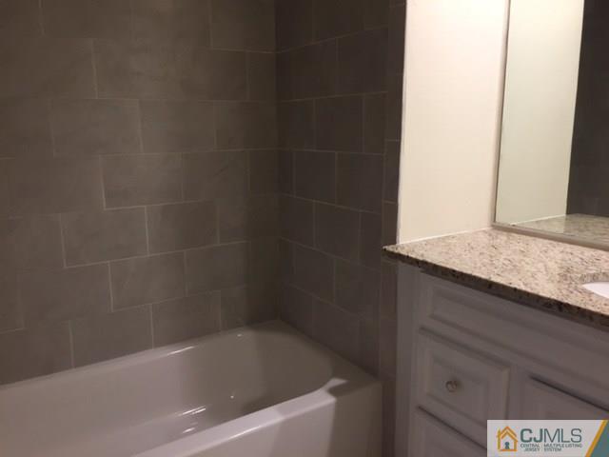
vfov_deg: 48.2
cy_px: 228
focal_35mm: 29
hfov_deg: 61.7
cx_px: 304
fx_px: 510
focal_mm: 4.15
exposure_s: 1/30
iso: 64
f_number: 2.2
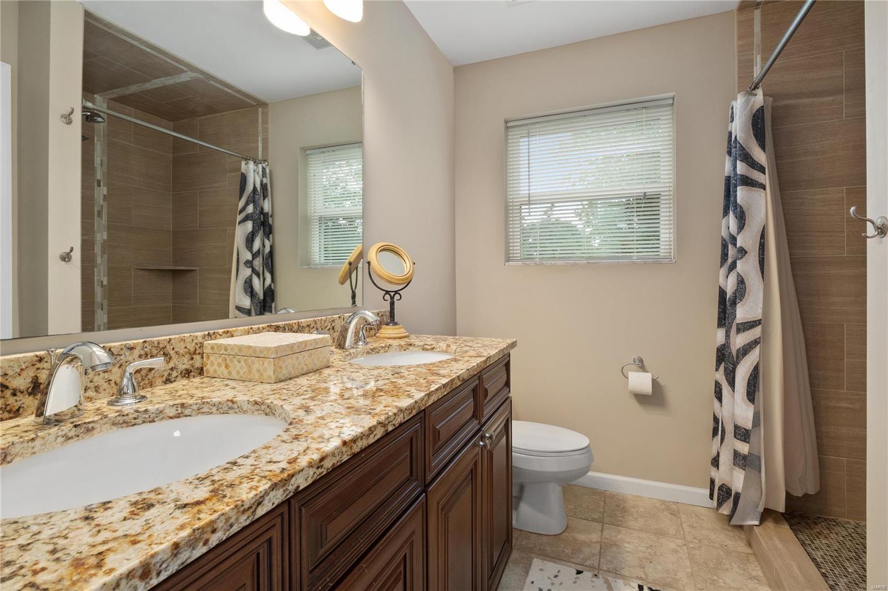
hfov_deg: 96.7
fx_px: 395
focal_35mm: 16
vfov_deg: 73.7
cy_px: 296
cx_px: 444
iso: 400
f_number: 8
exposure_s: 1/6
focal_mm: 8
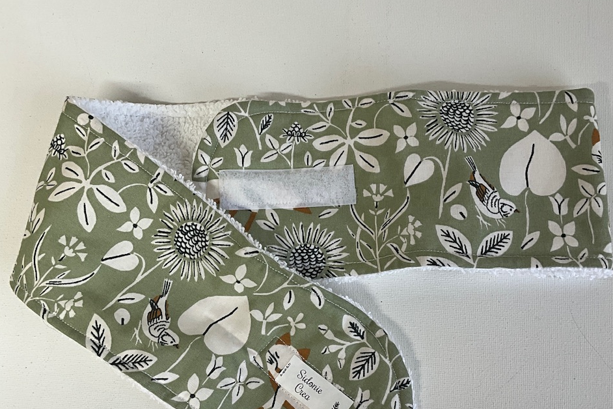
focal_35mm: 41
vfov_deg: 32.5
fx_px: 698
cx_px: 310
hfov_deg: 47.4
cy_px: 249
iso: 50
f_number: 1.8
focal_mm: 3
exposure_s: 1/100
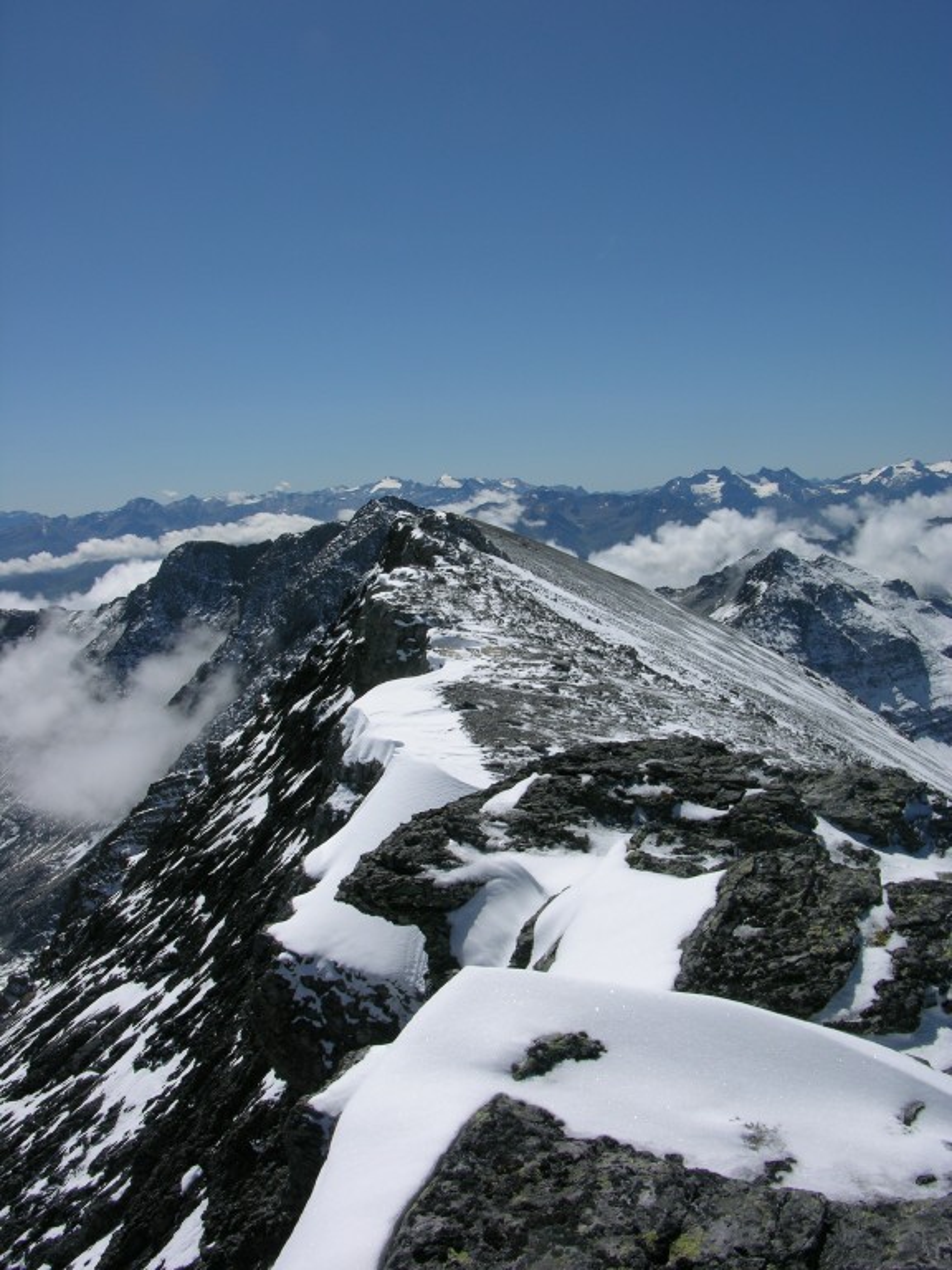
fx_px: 1283
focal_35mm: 35
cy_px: 635
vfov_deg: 52.6
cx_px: 476
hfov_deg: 40.7
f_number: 8
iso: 50
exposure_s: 1/407
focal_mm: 8.9
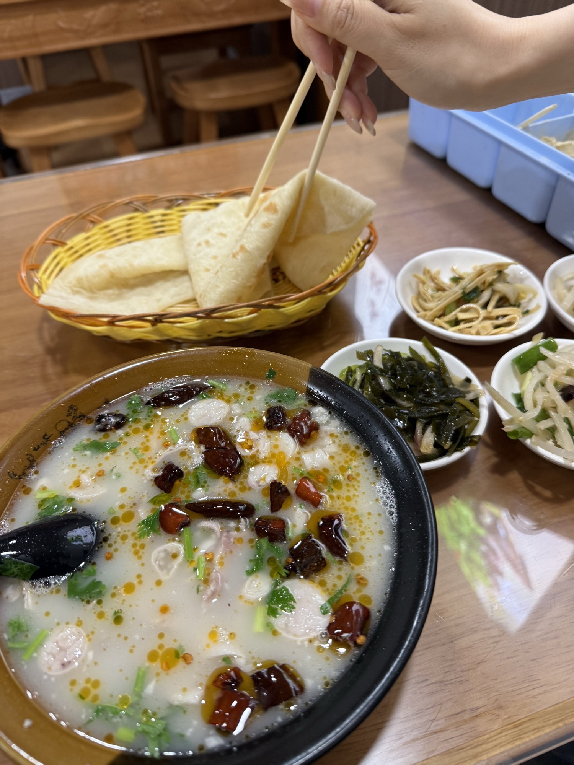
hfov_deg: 56.8
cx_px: 287
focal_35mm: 24
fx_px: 531
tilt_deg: -46.5
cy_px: 382
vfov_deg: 71.6
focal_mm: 6.76
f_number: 1.78
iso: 200
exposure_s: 1/100
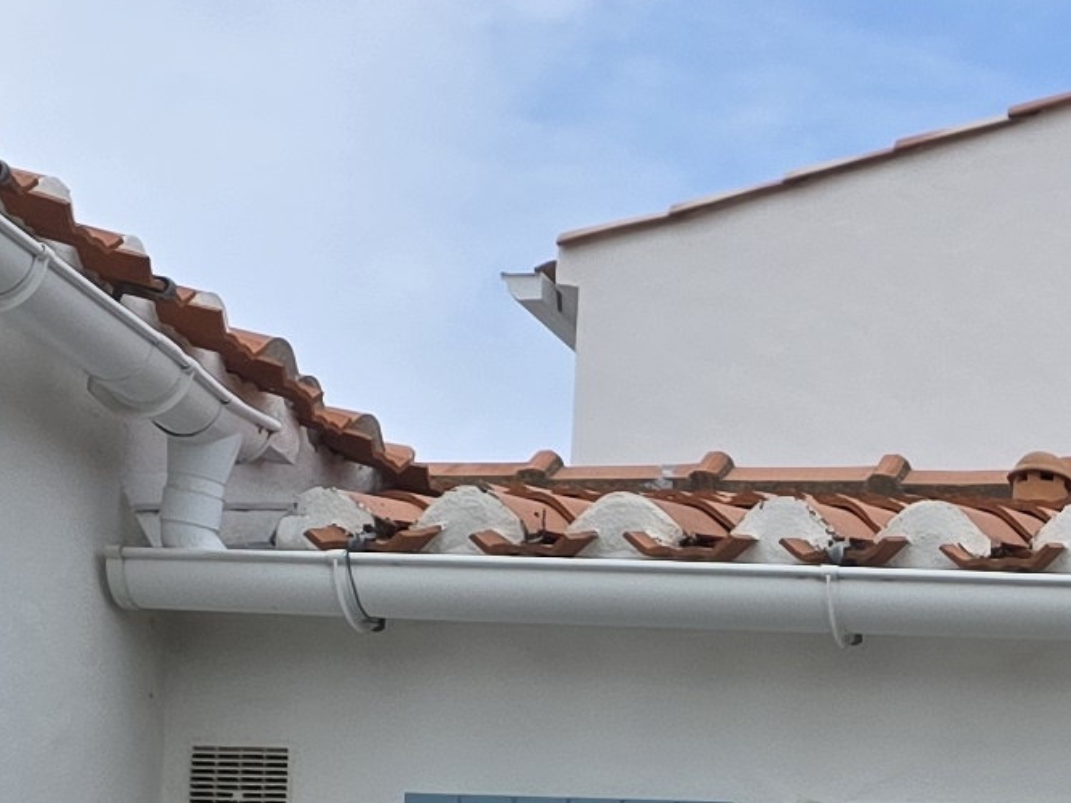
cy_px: 1388
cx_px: 1757
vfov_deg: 10.2
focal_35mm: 138
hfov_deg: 13.2
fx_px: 4269
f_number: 1.7
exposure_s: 1/5447
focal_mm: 6.3
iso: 80
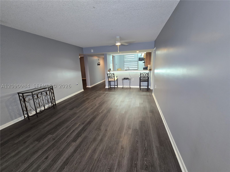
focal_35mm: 13
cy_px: 86
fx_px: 86
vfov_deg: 89.9
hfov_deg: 106.2
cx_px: 115
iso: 200
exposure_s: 1/60
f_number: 2.2
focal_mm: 2.2
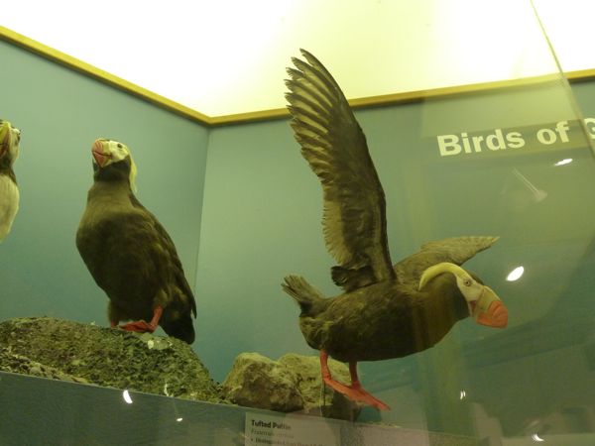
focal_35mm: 30
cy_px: 223
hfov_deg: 60.0
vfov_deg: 46.8
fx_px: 516
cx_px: 298
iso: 400
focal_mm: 5.4
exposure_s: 1/15
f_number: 3
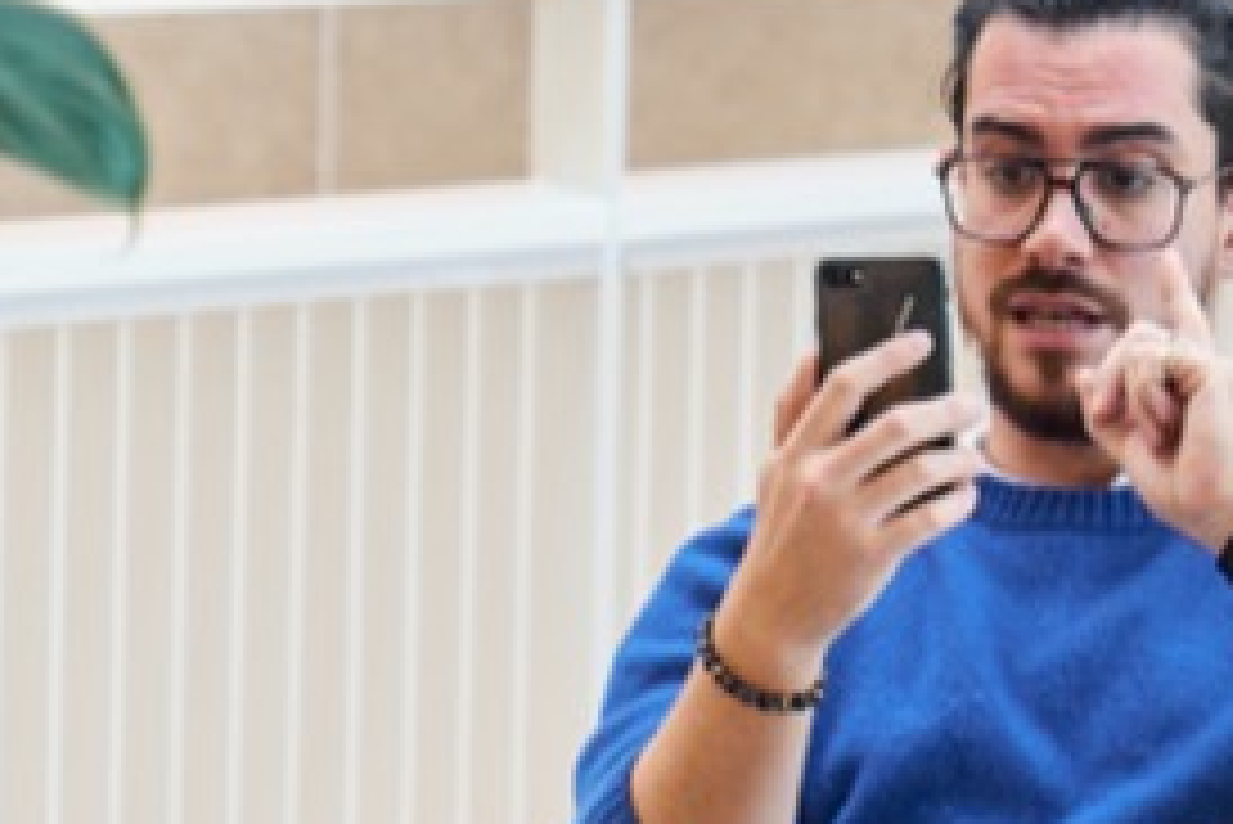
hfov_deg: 6.6
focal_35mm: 310
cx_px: 576
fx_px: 10623
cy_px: 547
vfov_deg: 4.4
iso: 100
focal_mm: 50
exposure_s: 1/13
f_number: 2.8
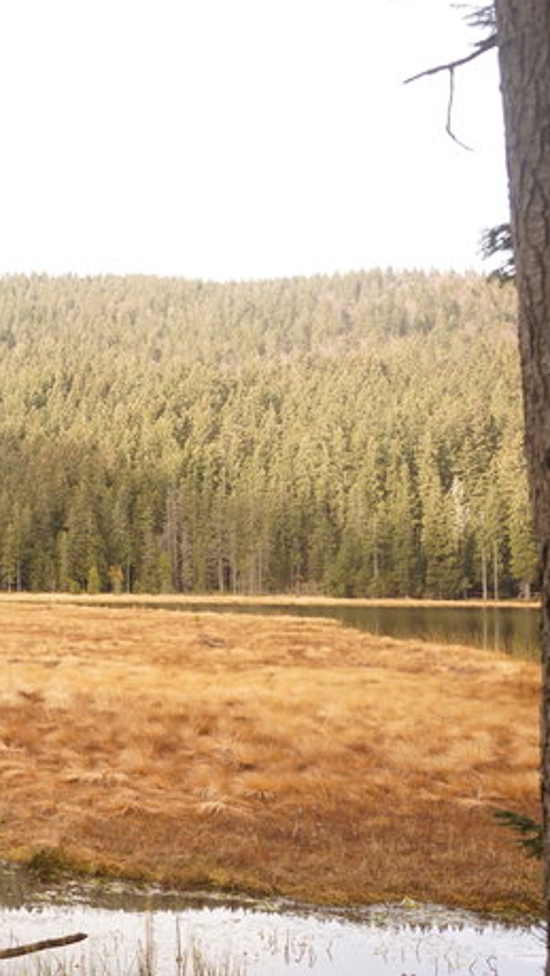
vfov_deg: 40.6
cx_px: -117
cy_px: 483
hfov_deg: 21.7
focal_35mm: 51
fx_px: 1321
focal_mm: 32
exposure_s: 1/60
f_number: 4.5
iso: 100
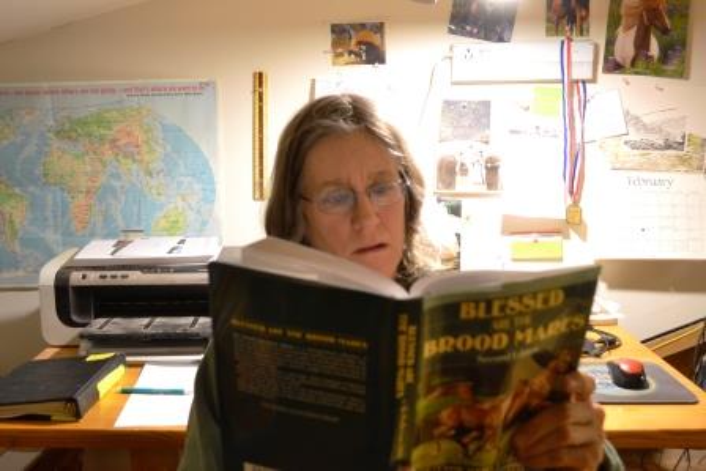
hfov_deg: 53.1
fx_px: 706
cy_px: 236
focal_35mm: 36
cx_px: 353
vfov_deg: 36.9
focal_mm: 24
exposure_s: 1/5
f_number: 5.6
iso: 800
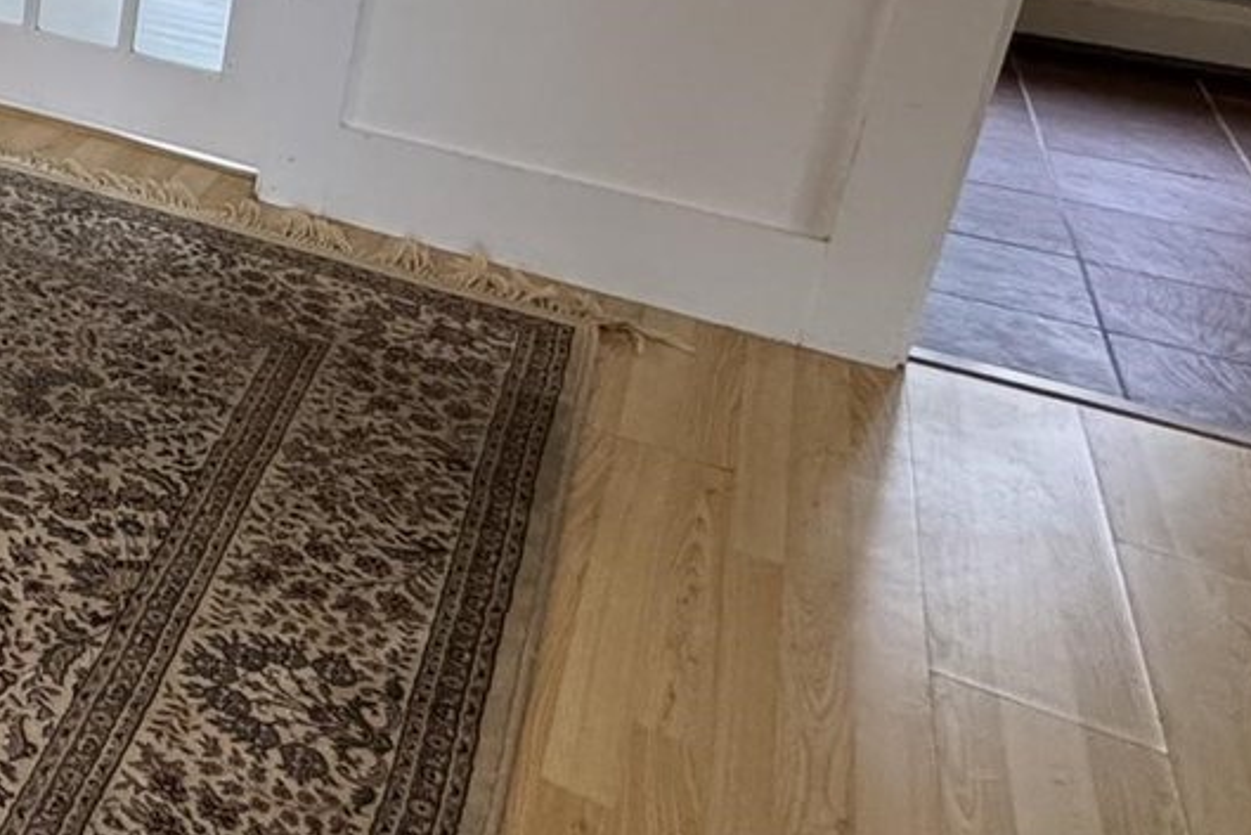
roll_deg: +0.0
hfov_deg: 30.2
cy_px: -50
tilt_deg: -17.8
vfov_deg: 28.2
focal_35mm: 44
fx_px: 1529
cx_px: -534
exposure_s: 1/120
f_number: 2.2
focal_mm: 2.22
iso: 320
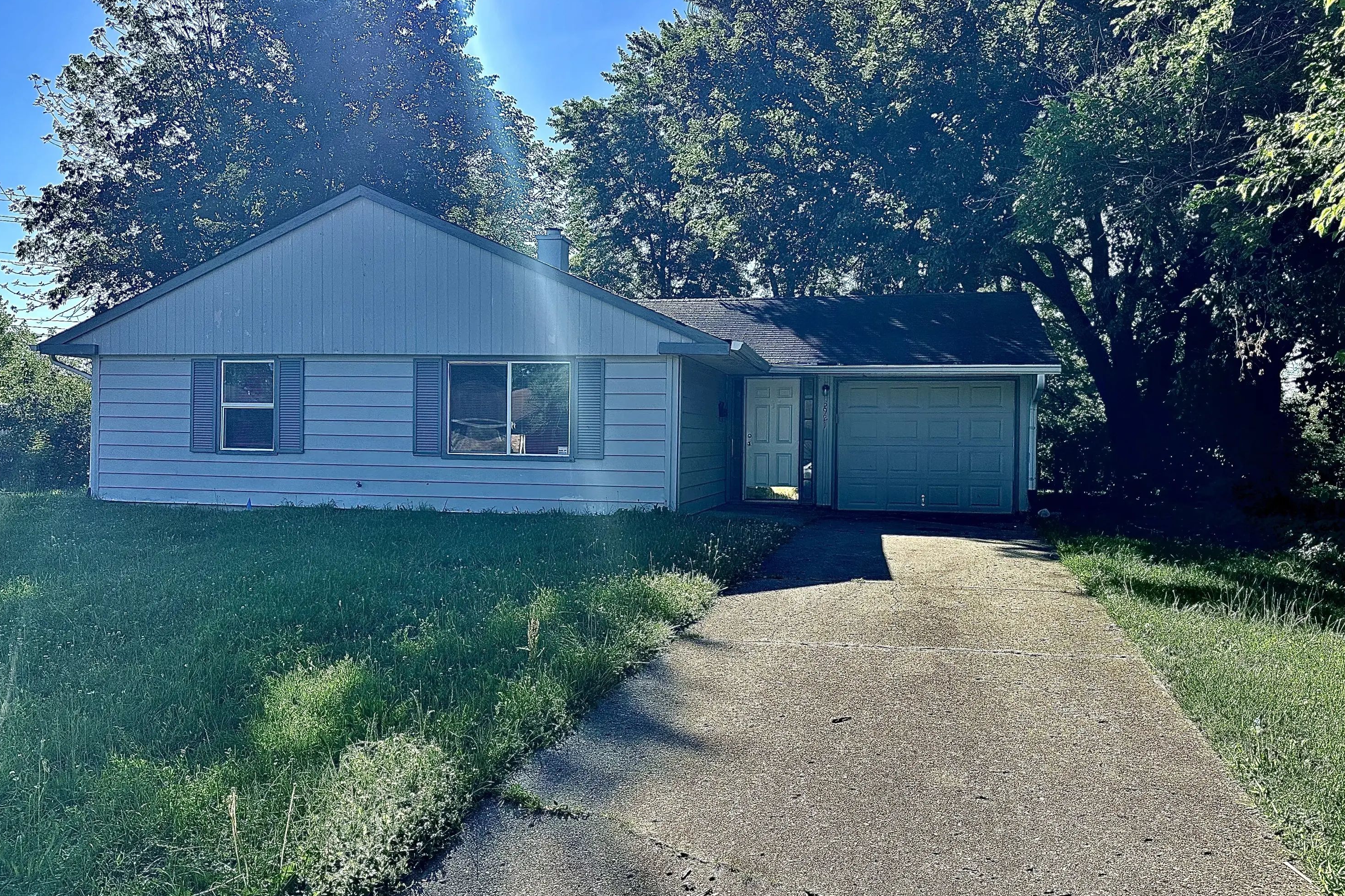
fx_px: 971
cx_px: 694
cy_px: 462
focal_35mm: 26
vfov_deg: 49.5
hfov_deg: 69.4
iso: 80
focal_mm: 6.86
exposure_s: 1/2660
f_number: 1.78
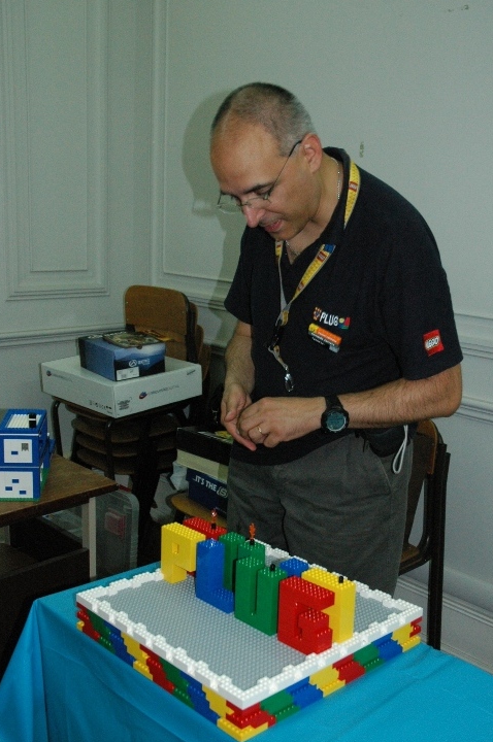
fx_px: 824
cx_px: 265
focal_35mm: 40
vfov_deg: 48.5
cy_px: 398
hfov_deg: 33.3
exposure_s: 1/60
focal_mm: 24
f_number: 5
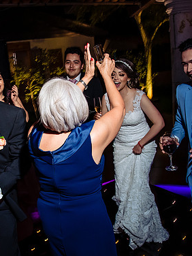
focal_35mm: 42
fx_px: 311
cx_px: 57
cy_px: 130
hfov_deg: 33.9
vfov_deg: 44.8
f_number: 7.1
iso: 2000
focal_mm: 24
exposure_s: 1/40
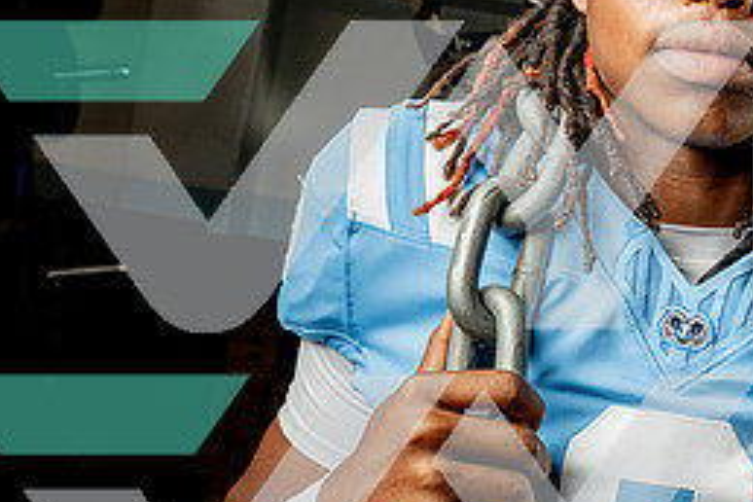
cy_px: 177
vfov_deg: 21.5
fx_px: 1318
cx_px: 698
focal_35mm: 63
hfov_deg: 30.3
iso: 640
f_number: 7.1
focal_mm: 28
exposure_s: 1/200
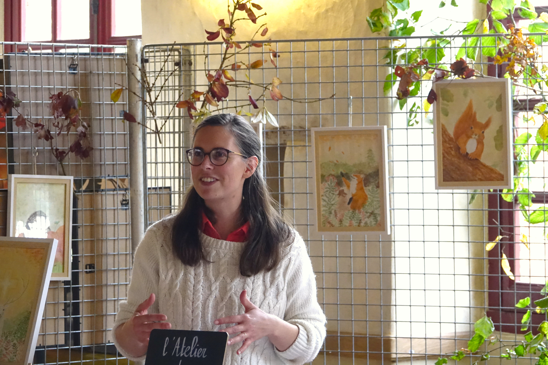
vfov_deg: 9.5
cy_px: 182
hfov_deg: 14.3
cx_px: 274
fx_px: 2192
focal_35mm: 144
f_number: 4
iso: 2000
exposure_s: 1/100
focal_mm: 52.8
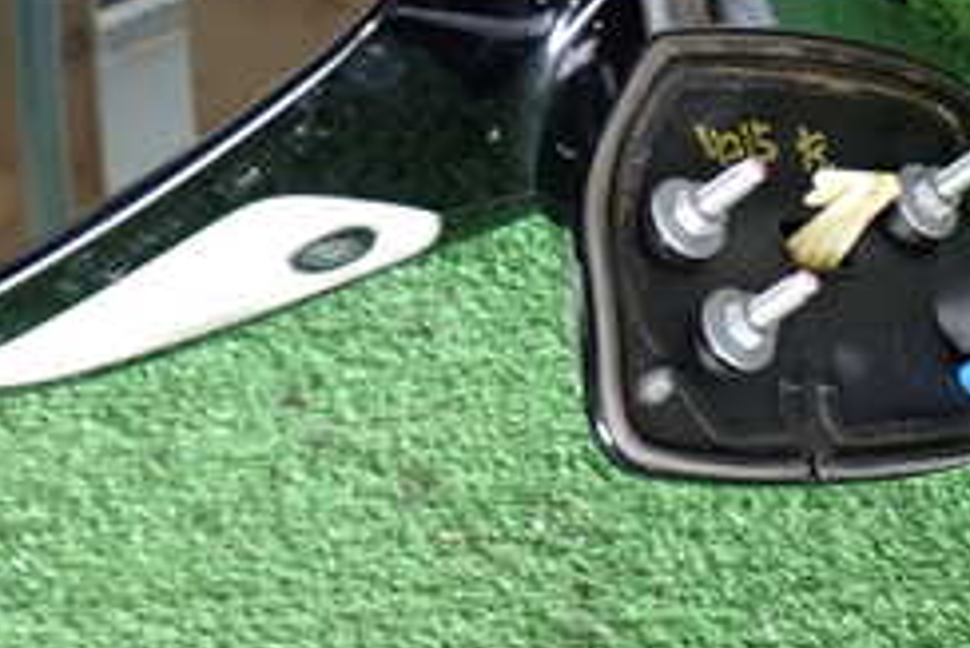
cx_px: 636
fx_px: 2480
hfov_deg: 22.1
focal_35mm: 92
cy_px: 231
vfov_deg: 14.9
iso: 320
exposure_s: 1/40
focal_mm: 6.37
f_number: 2.5
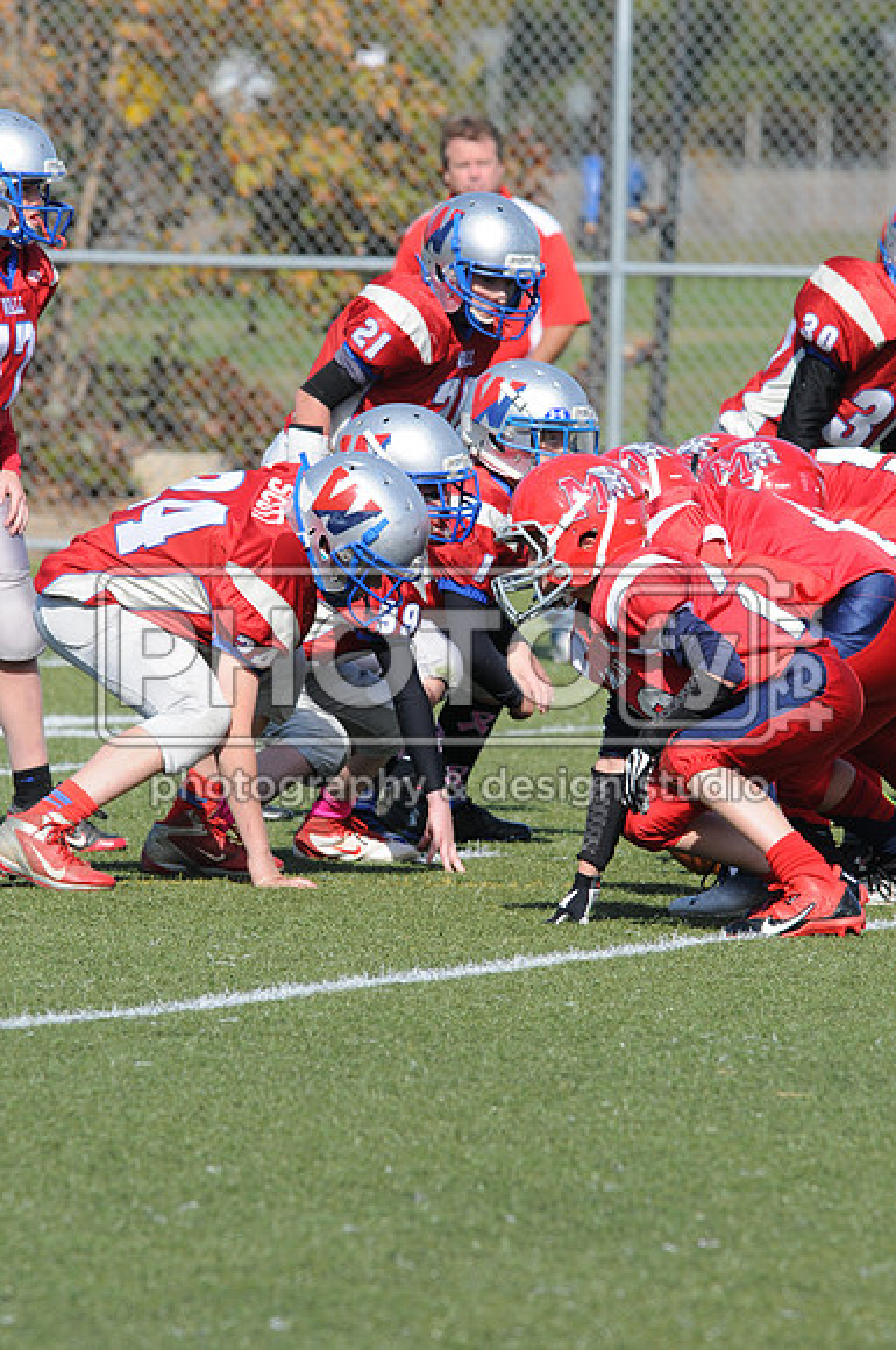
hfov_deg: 3.0
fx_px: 16849
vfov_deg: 4.6
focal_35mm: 450
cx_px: 448
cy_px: 675
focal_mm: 300
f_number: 8
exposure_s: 1/500
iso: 200
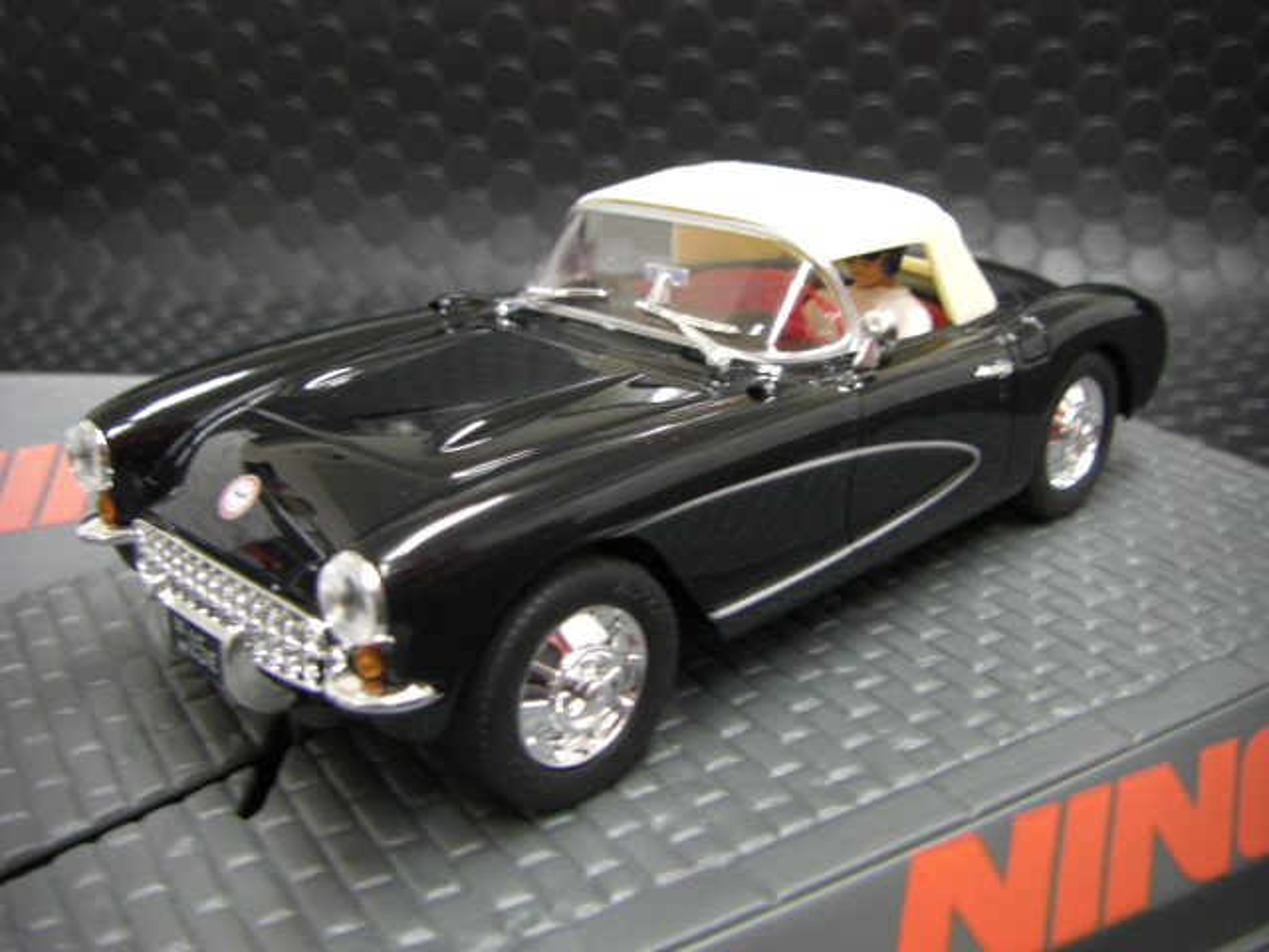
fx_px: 1393
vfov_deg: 37.7
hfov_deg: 49.0
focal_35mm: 38
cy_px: 476
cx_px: 634
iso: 200
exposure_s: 1/15
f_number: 3.4
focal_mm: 6.3
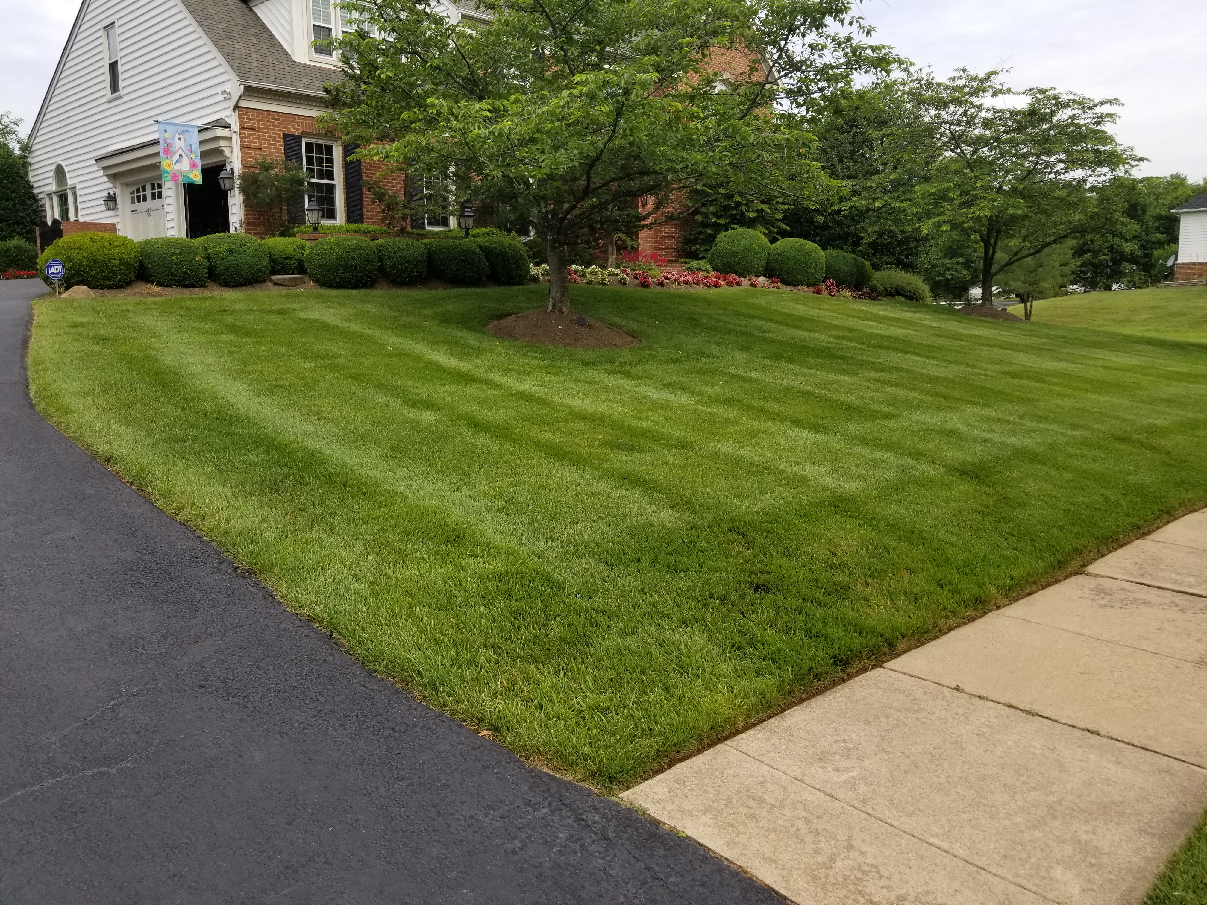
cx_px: 604
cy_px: 452
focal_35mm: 26
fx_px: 907
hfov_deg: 67.3
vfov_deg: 53.1
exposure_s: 1/1124
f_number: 1.7
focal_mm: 4.25
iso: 50
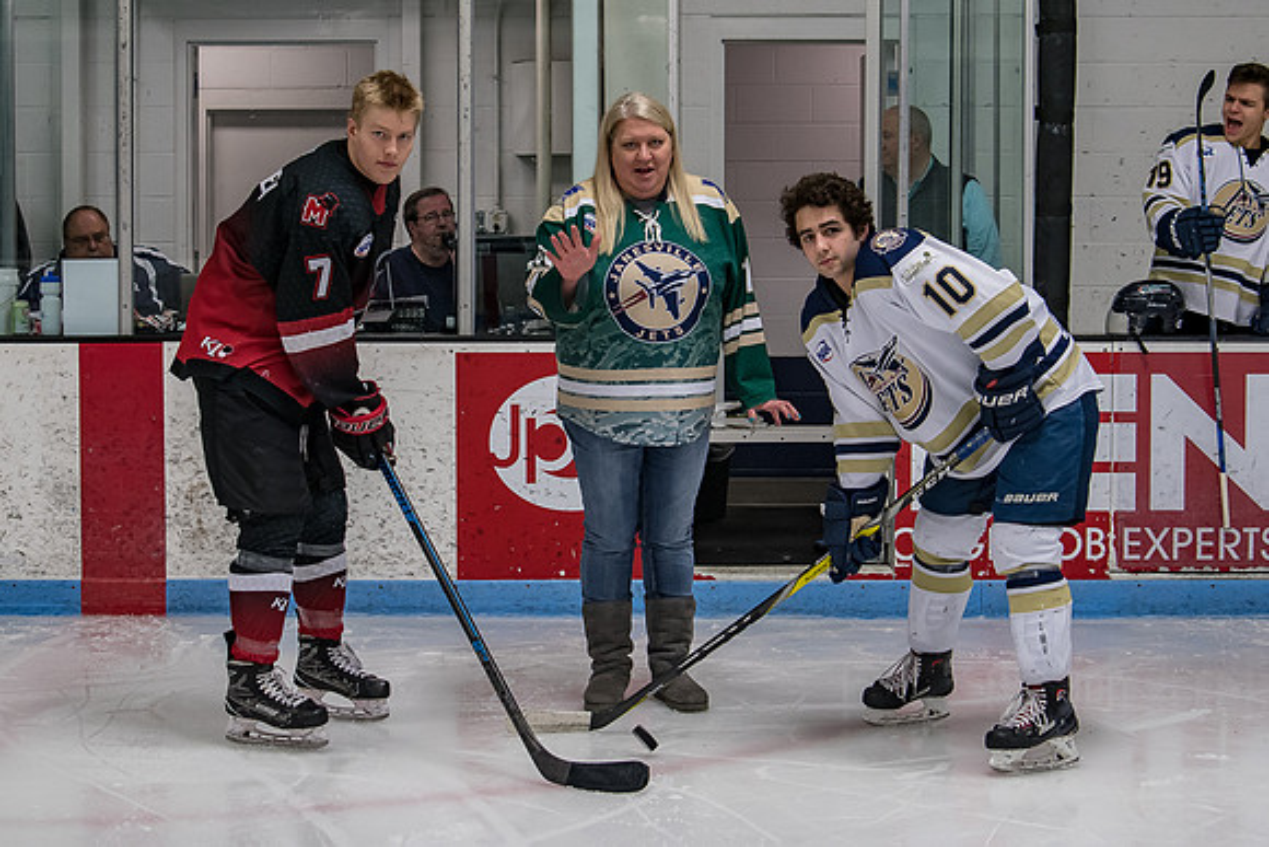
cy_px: 319
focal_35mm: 69
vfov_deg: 19.7
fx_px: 2438
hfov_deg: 29.2
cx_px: 597
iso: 500
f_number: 4
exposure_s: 1/250
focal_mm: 35
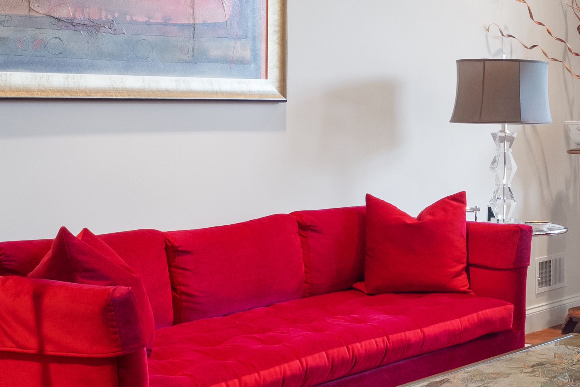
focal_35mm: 68
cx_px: 710
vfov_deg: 19.9
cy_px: 107
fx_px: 1095
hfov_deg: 26.2
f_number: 10
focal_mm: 14
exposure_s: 2
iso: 320
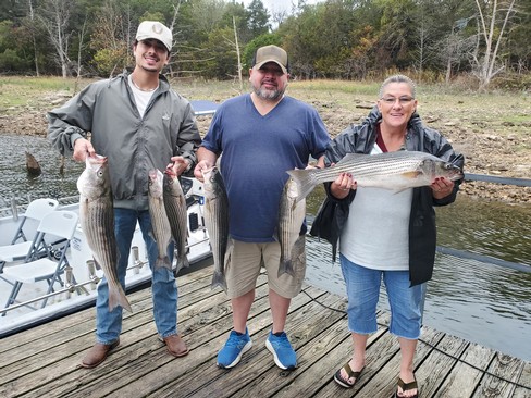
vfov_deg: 53.1
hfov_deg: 67.3
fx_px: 399
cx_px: 266
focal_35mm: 26
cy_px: 199
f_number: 2.4
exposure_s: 1/218
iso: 50
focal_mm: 4.3
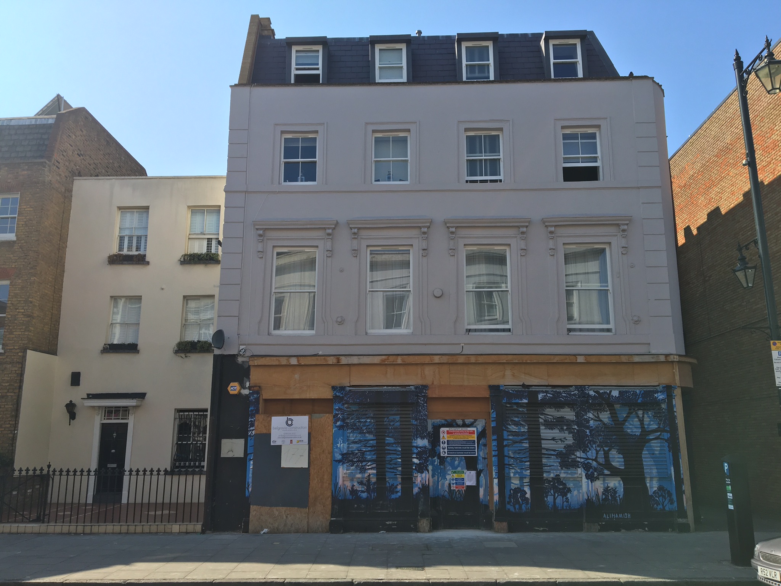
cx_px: 390
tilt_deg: +13.1
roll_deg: +0.6
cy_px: 293
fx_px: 654
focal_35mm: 29
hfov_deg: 61.7
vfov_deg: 48.2
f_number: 2.2
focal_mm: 4.15
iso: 25
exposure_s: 1/884
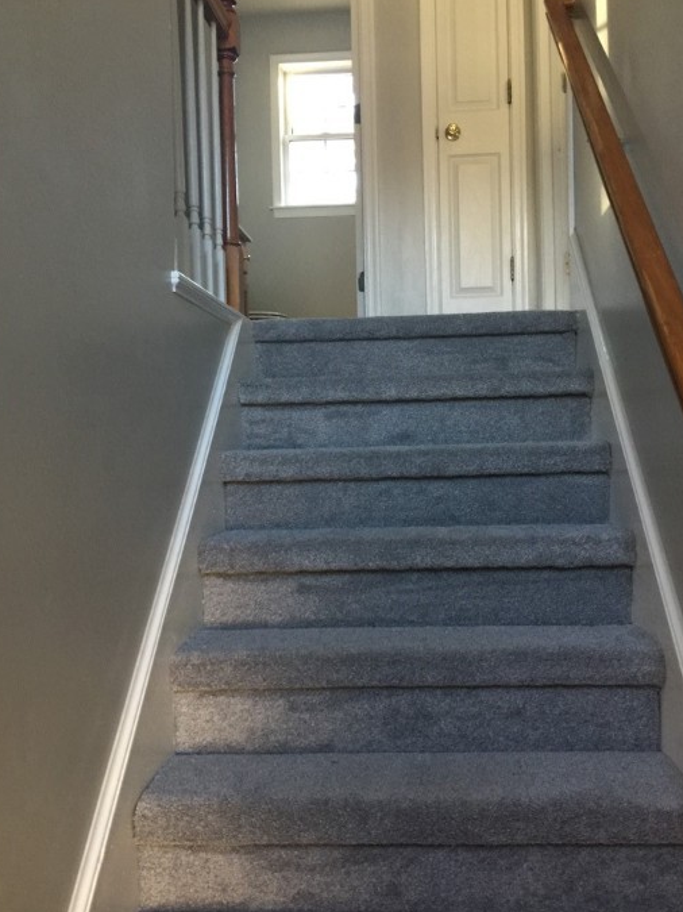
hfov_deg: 42.9
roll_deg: +2.0
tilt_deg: +0.8
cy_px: 442
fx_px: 868
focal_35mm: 33
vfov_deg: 55.4
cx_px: 370
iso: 100
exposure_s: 1/15
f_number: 2.2
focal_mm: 4.15
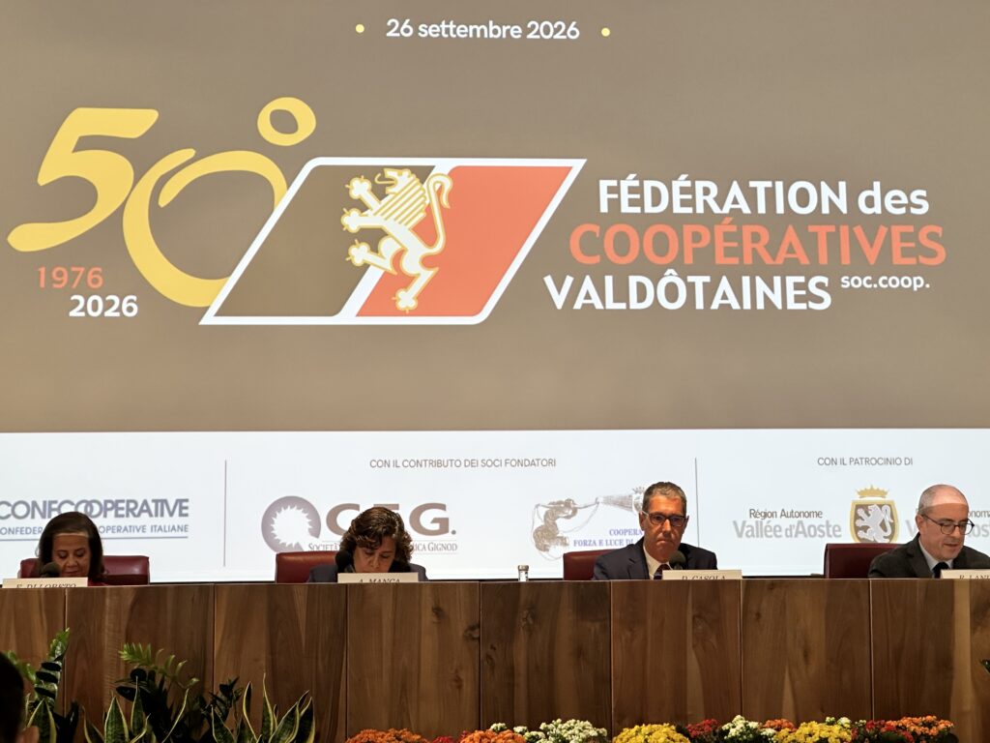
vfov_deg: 19.1
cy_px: 372
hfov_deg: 25.3
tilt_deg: +8.4
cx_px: 495
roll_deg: +1.3
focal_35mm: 77
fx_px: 2202
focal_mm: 9
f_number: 2.8
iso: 160
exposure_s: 1/50
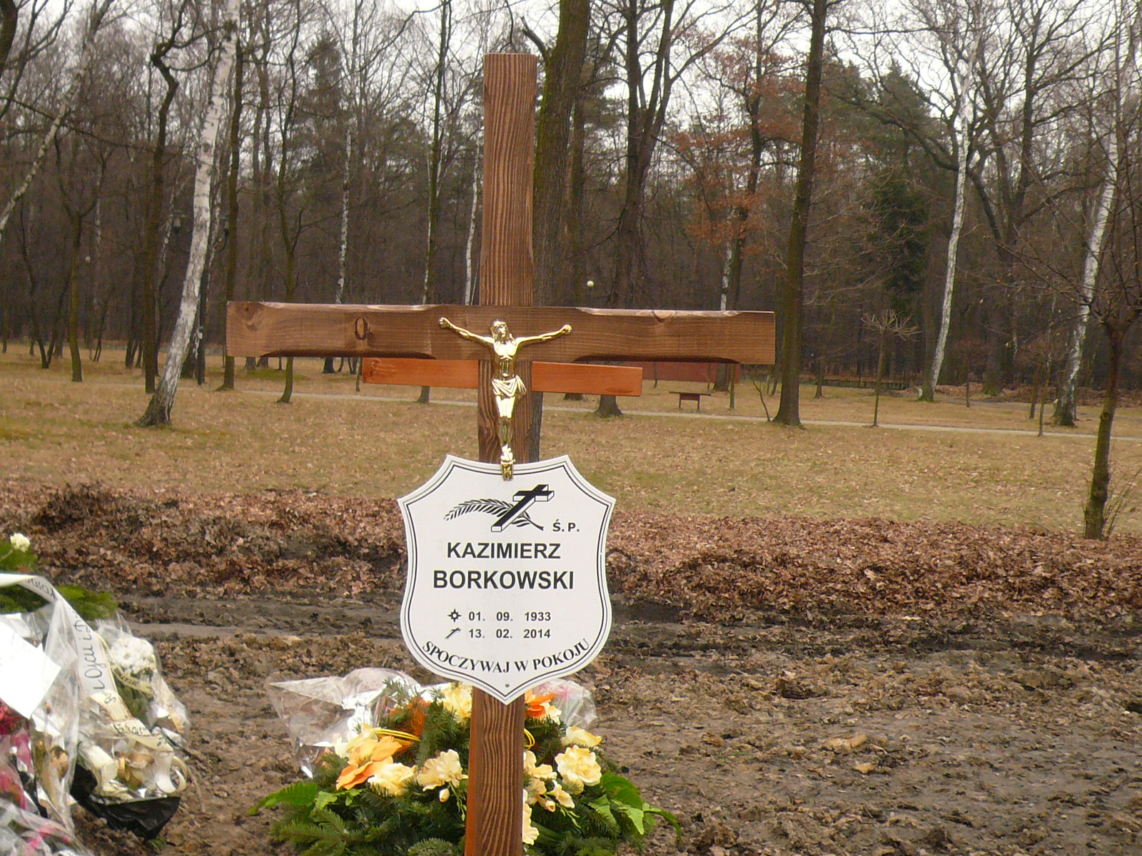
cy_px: 428
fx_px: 1584
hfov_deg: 39.7
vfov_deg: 30.3
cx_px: 571
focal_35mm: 48
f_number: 2.9
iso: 100
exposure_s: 1/60
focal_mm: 5.2
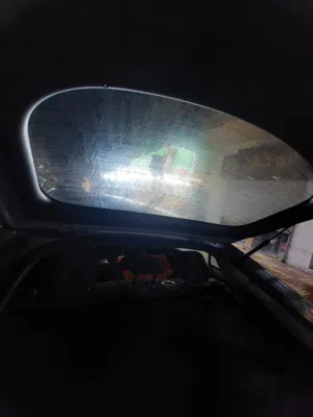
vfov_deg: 106.2
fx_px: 157
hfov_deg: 89.9
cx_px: 156
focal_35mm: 13
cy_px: 208
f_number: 2.2
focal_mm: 1.74
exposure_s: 1/50
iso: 160
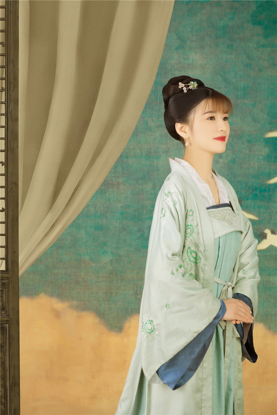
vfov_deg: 28.8
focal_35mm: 70
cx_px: 138
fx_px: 807
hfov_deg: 19.5
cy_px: 208
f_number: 5.6
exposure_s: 1/125
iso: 160
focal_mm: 70
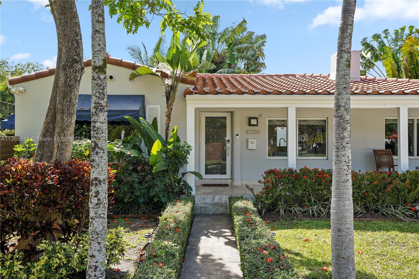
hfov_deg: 57.2
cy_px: 140
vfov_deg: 40.0
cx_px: 210
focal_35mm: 33
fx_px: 384
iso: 100
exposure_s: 1/40
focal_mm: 33
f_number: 9
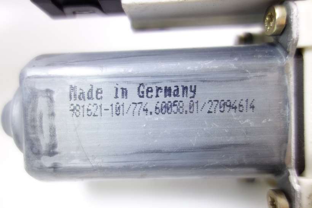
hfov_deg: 65.5
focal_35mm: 28
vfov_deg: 46.4
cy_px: 104
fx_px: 243
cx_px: 156
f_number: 1.8
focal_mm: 10.4
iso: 125
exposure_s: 1/30
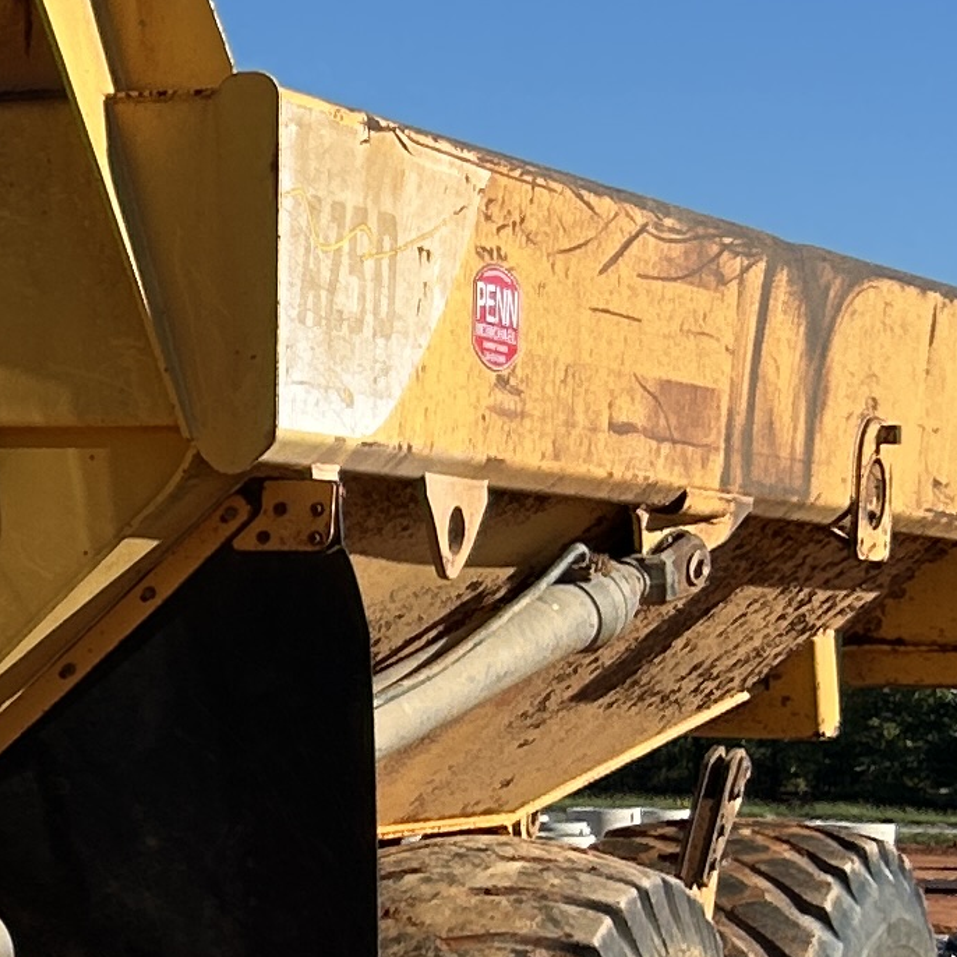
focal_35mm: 135
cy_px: 784
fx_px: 4223
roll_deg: -1.9
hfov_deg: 10.7
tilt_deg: -0.8
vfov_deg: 12.9
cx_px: -1441
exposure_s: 1/5076
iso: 50
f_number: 1.5
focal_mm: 5.7
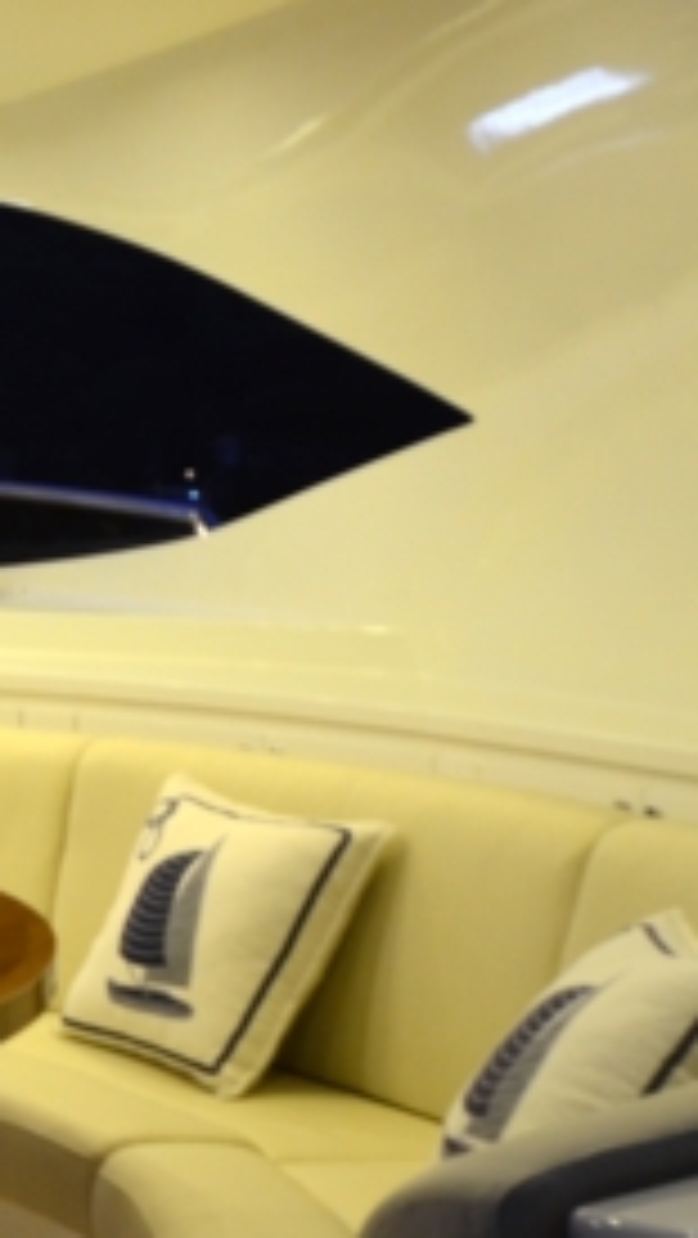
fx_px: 3285
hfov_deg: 10.4
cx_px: -1009
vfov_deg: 21.2
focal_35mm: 100
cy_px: 374
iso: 400
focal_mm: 20
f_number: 5.6
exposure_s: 1/8
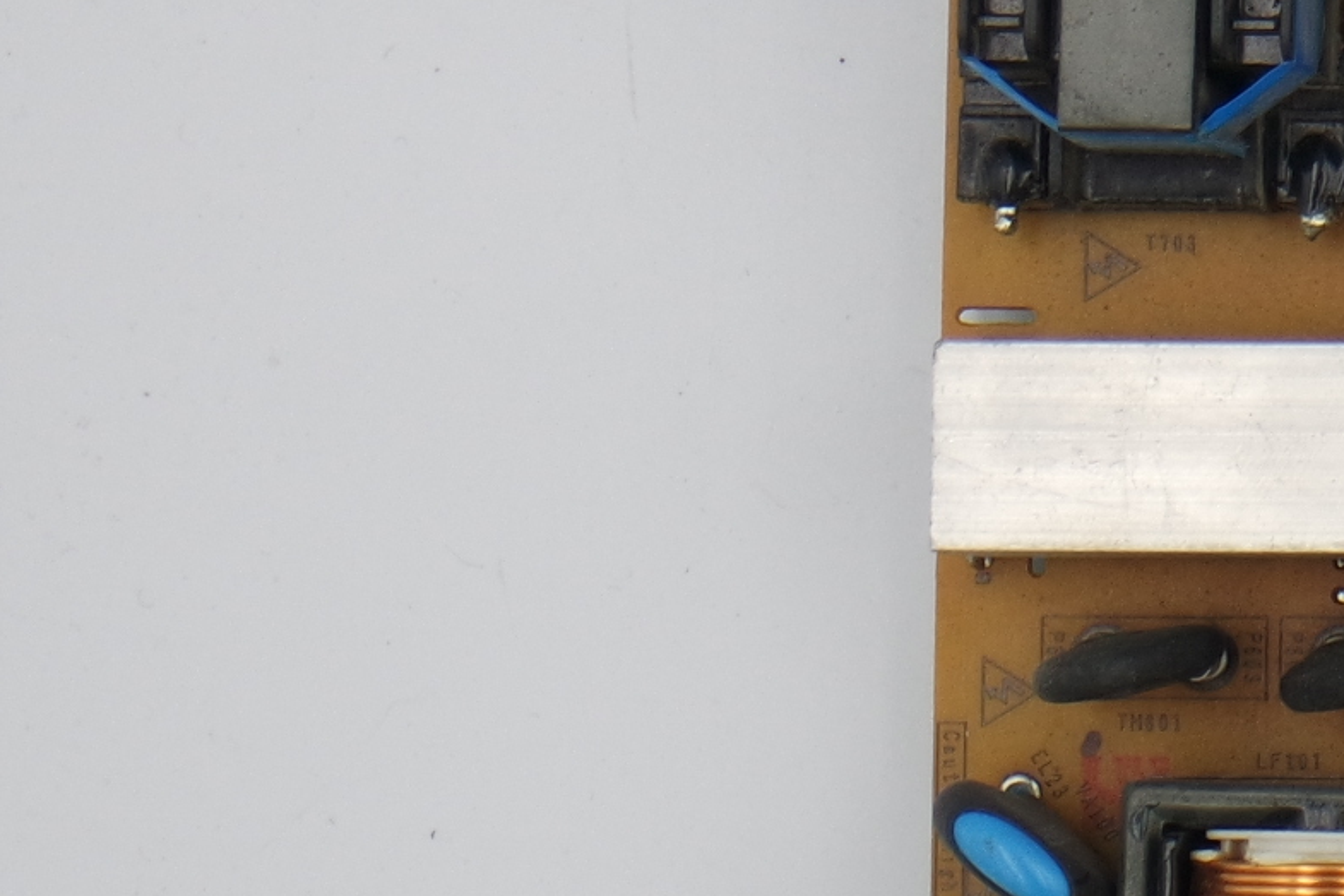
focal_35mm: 182
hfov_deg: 10.6
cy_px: 216
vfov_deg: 7.5
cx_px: 2489
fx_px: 6793
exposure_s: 1/125
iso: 160
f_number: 4.5
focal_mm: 18
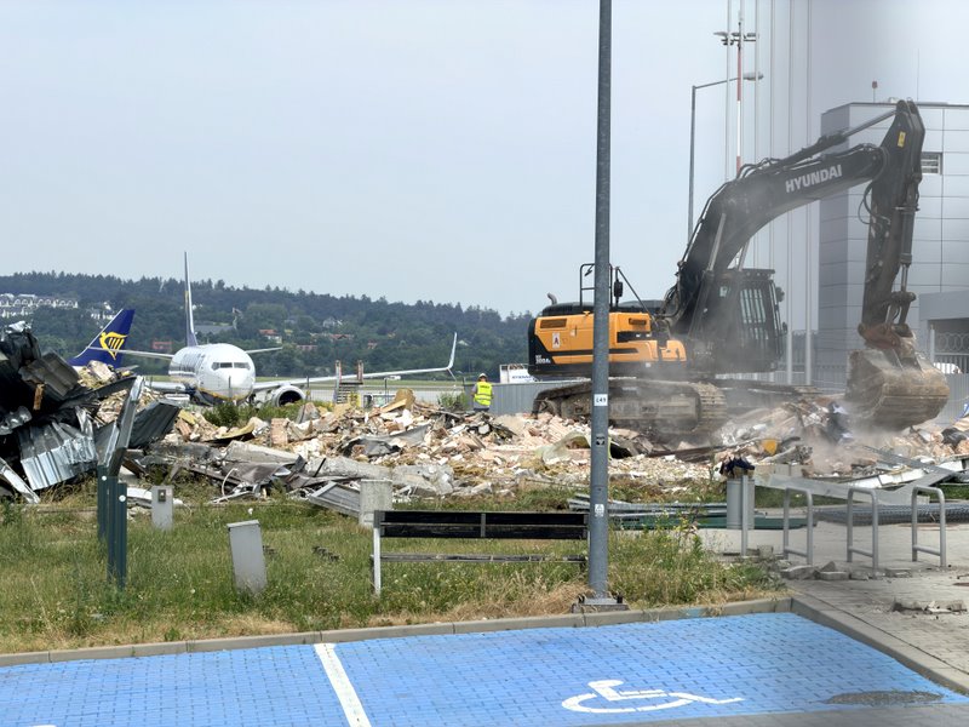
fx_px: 2799
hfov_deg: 19.6
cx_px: 484
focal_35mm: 100
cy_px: 364
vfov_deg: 14.8
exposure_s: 1/638
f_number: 2.8
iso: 25
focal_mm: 16.89
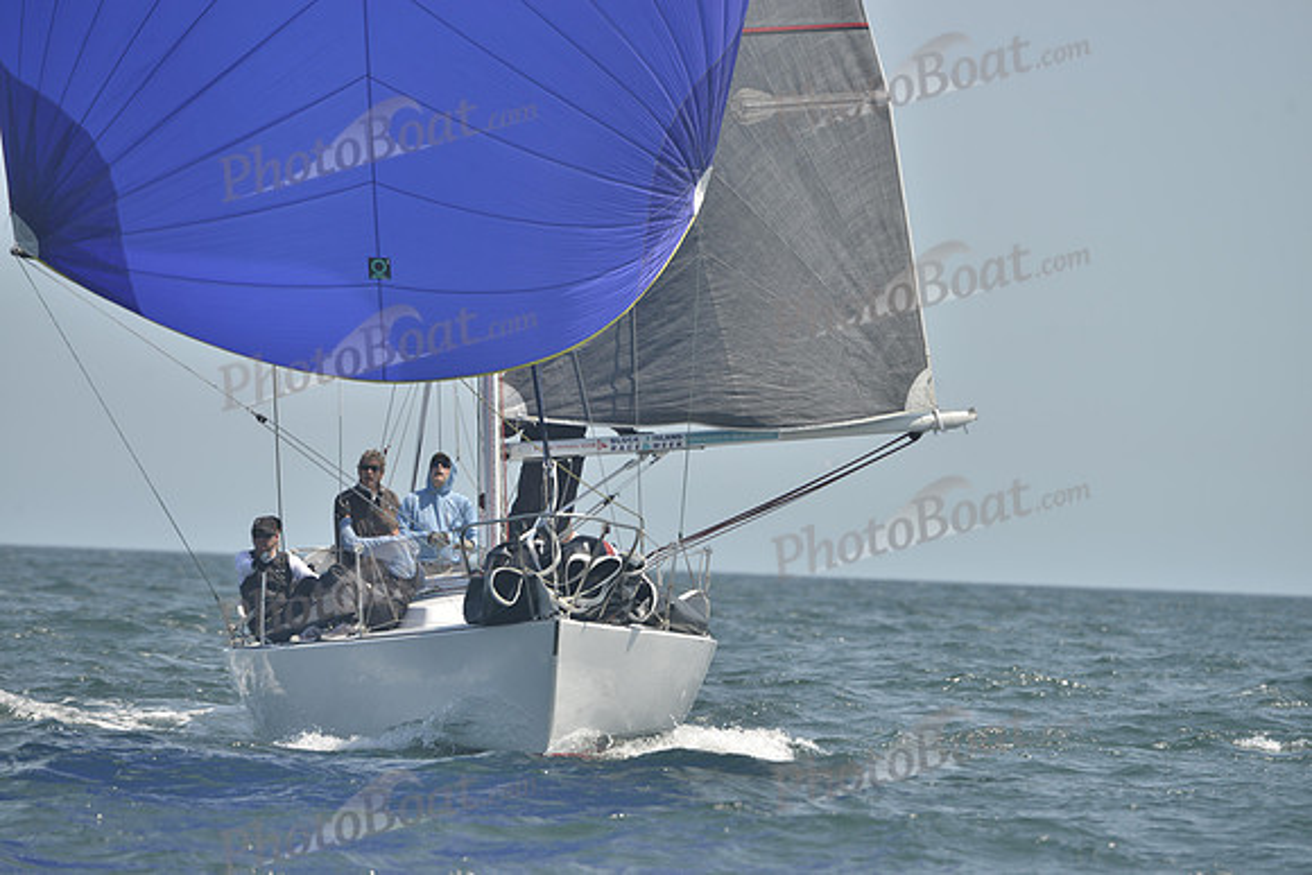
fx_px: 8748
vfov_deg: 5.7
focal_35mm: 240
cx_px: 656
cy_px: 438
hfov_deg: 8.6
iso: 280
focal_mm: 240
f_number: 7.1
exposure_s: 1/1000
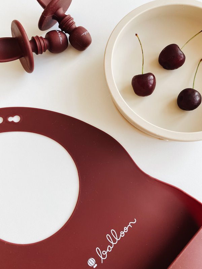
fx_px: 202
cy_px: 134
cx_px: 101
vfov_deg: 67.3
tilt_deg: -79.3
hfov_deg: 53.1
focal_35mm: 26
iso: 40
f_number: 1.8
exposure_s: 1/121
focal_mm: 4.25
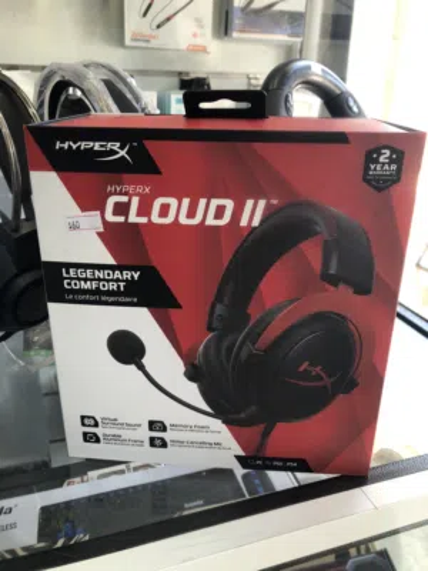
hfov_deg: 49.7
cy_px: 286
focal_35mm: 28
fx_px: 462
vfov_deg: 63.4
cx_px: 214
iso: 25
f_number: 1.8
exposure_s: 1/50
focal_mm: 3.99
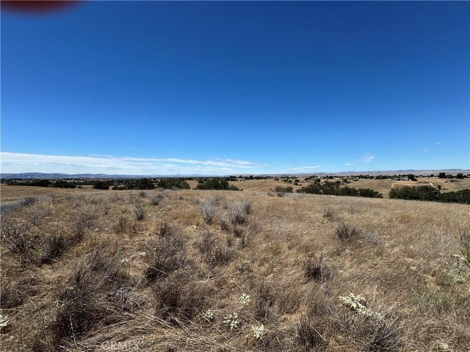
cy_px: 176
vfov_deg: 85.7
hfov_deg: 102.1
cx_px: 235
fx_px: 190
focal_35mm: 14
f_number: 2.2
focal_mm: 2.22
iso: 50
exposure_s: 1/2874
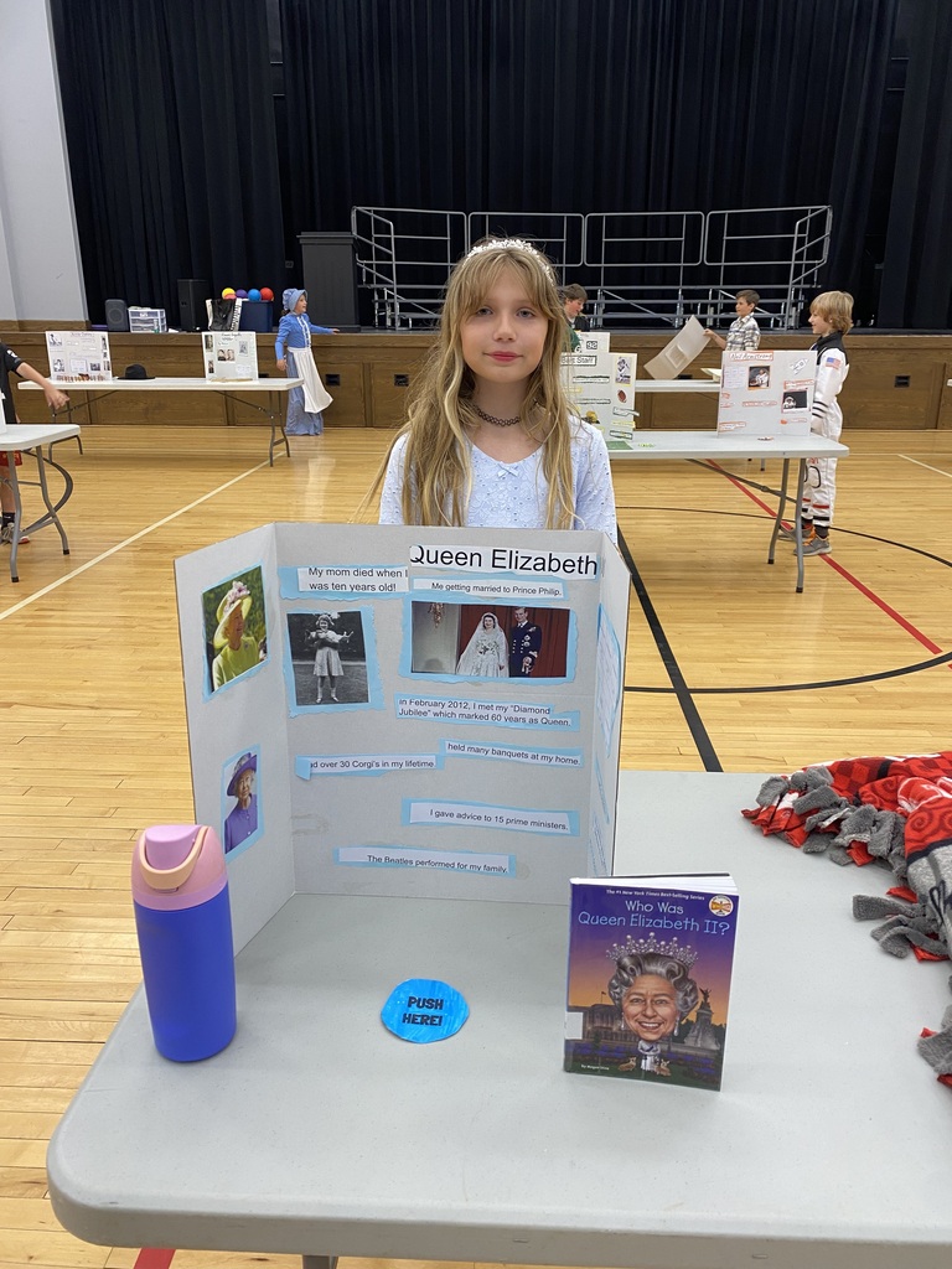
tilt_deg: -18.1
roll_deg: -0.5
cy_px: 634
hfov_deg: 53.1
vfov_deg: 67.3
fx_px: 953
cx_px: 476
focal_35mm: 26
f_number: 1.8
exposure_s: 1/60
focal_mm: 4.25
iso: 80
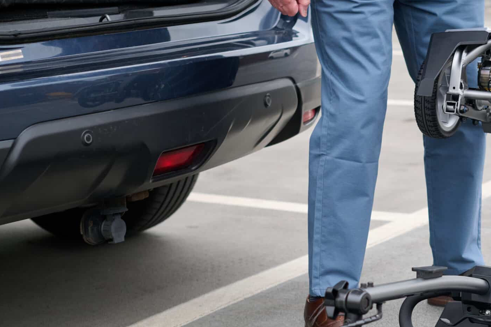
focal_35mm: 91
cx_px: 422
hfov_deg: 22.0
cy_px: 234
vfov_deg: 15.0
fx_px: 1241
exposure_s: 1/1250
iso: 320
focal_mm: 50
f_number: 3.5
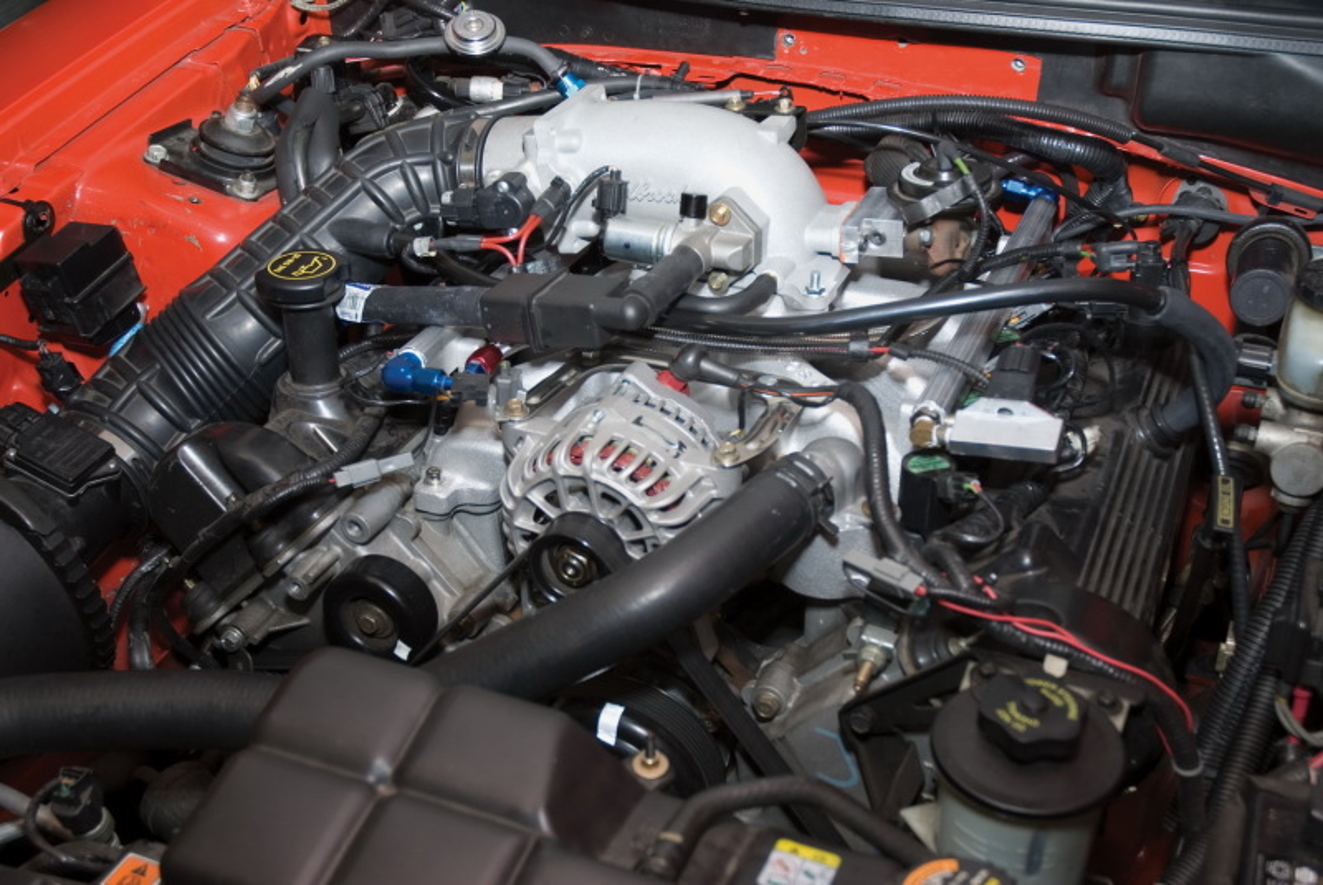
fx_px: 1600
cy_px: 442
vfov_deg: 30.9
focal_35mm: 44
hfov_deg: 44.9
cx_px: 662
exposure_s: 1/60
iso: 100
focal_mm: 29
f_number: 4
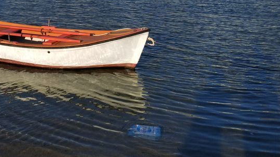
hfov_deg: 32.7
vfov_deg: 18.3
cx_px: 71
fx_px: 467
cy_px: -18
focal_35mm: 63
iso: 101
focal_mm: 4.12
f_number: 2
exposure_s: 1/2013
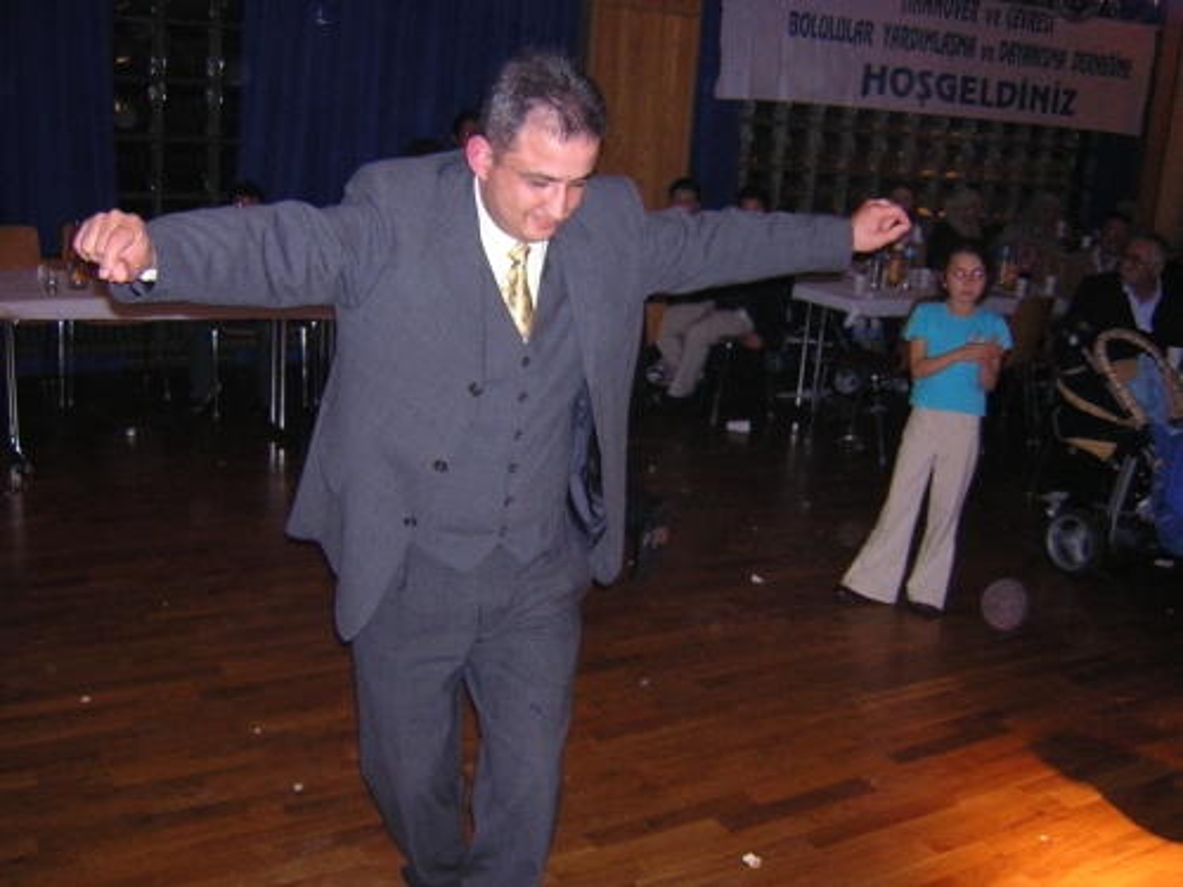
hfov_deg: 51.4
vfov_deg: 39.7
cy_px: 444
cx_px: 592
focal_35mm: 36
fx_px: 1230
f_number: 2.6
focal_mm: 4.7
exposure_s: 1/60.1
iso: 400
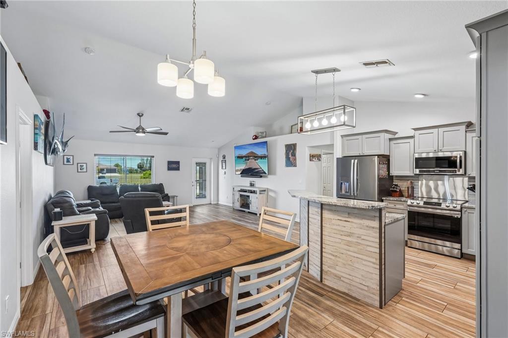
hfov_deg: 96.8
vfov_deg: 73.7
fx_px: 226
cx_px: 254
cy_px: 169
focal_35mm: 16
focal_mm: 16
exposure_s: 1/13
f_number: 8
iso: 400
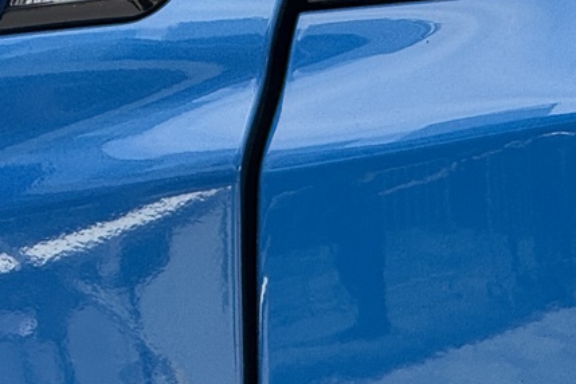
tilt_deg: +13.0
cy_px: -254
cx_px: 266
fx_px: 6703
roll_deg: +0.4
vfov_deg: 3.3
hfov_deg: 4.9
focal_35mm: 419
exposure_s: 1/187
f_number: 2.8
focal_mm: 15.66
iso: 50
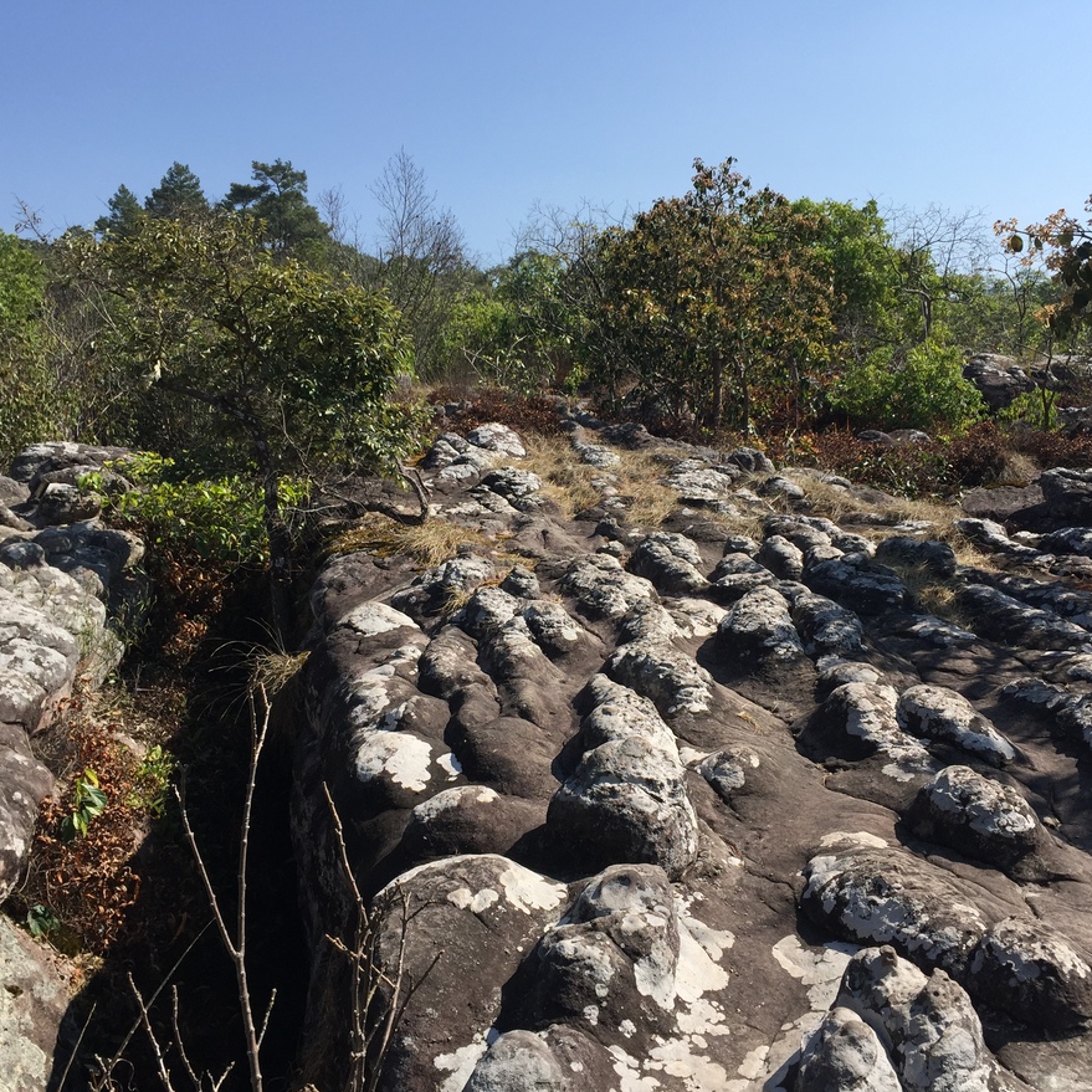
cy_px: 544
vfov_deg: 47.2
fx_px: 1249
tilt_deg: -3.5
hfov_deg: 47.2
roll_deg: +0.0
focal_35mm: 35
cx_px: 579
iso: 32
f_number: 2.2
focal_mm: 4.15
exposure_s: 1/1980
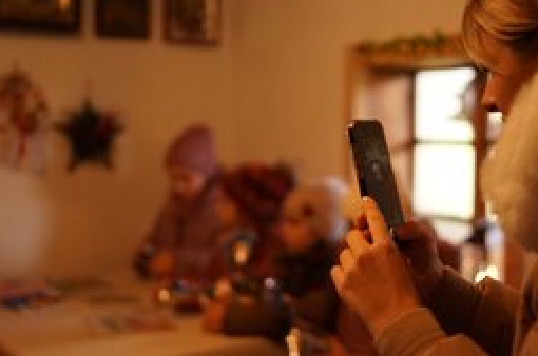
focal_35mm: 55
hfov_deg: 36.1
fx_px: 820
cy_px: 185
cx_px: 333
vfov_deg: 24.5
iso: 1600
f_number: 1.4
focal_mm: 35
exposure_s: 1/800
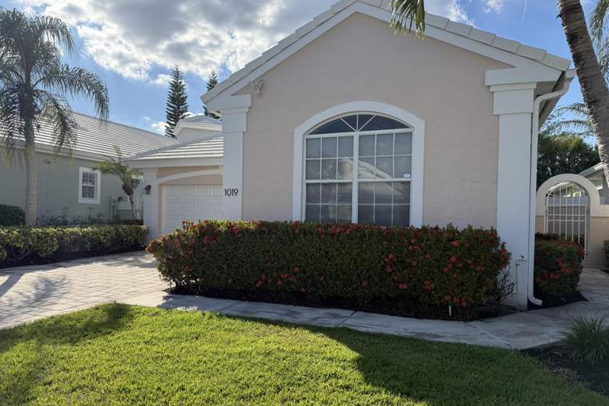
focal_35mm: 26
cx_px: 294
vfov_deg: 49.5
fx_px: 440
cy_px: 214
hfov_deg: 69.4
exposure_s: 1/5319
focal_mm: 6.76
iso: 100
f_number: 1.78
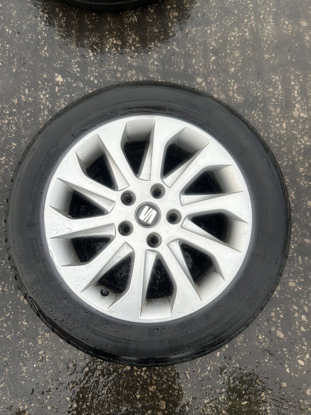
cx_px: 156
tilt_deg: -81.4
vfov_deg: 67.3
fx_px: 311
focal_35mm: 26
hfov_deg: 53.1
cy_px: 208
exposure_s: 1/397
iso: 50
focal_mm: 5.7
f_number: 1.5
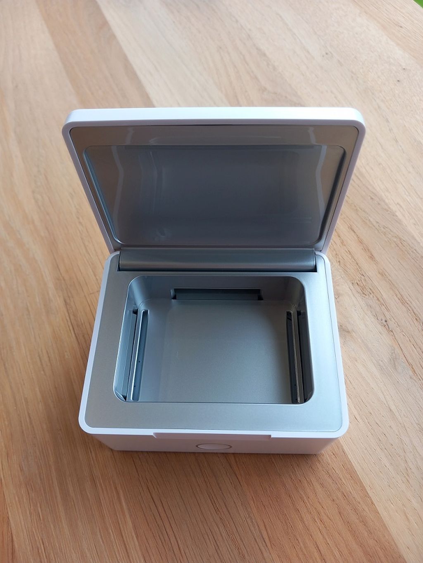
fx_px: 440
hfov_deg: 51.4
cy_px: 282
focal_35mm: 27
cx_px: 212
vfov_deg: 65.3
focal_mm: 4
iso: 40
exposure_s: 1/50
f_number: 1.8
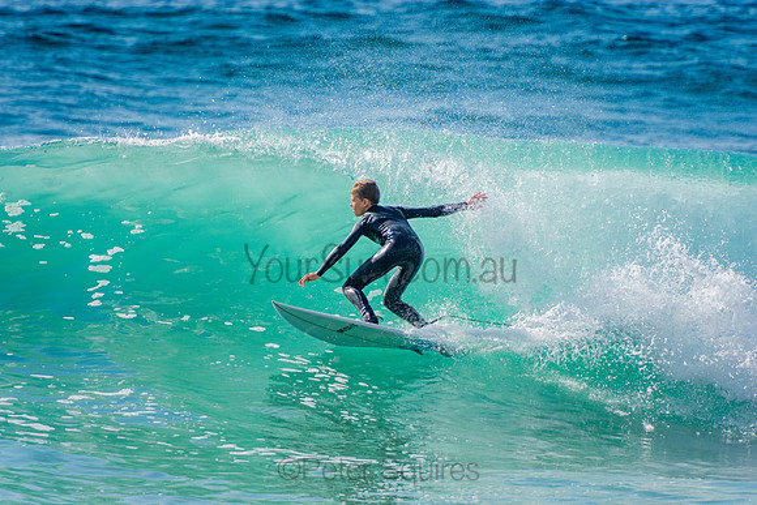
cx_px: 378
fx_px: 12619
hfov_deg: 3.4
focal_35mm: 600
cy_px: 252
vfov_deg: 2.3
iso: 280
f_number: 5.6
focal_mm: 400
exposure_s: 1/2000
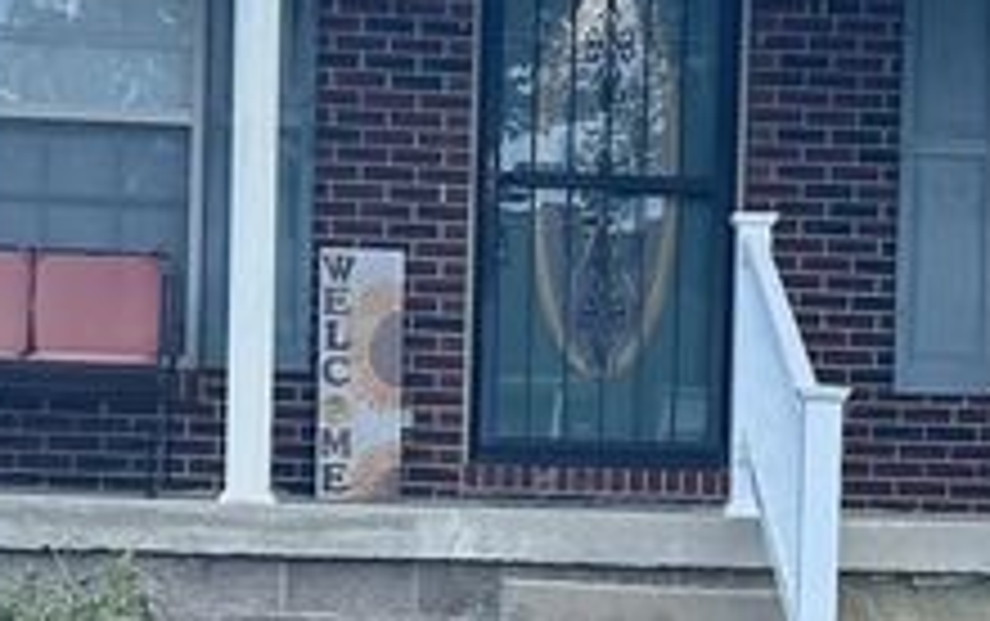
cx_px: 590
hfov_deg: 16.3
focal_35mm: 128
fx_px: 3457
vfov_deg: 10.2
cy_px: 598
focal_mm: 5.7
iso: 50
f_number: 1.5
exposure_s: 1/814
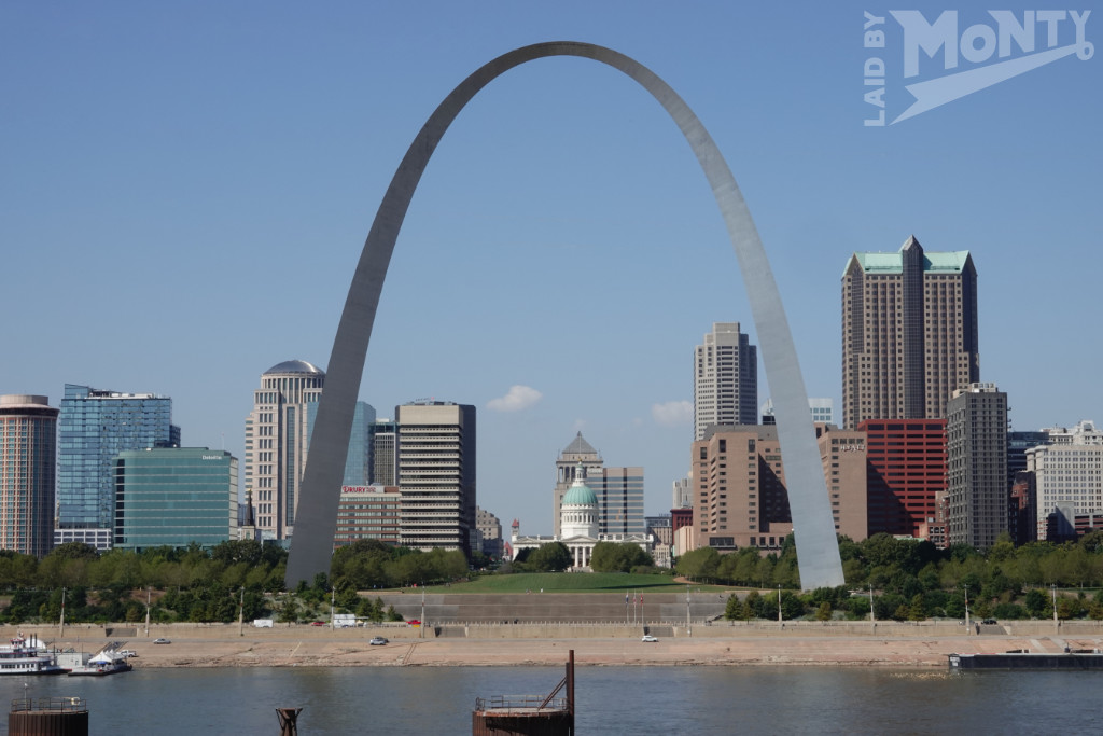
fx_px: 2267
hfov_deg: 27.3
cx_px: 552
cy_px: 368
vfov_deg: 18.4
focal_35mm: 74
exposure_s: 1/80
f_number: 16
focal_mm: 27.2
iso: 100
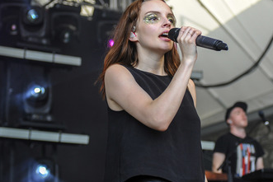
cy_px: 86
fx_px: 516
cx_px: 165
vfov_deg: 20.0
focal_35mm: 68
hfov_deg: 29.6
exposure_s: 1/1000
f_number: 2.8
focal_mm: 50
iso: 1000
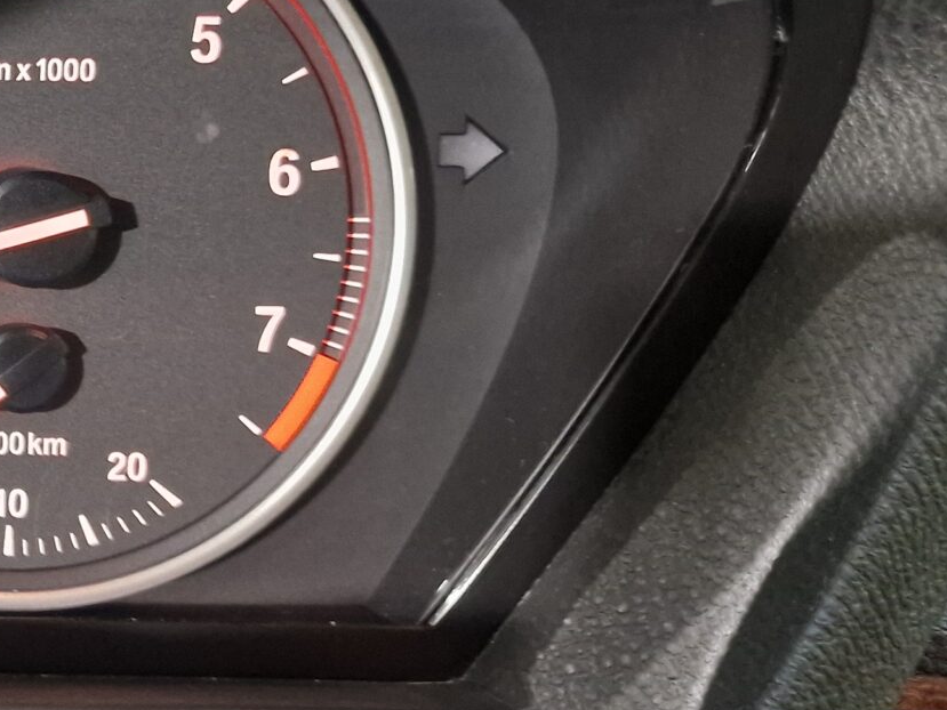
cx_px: -491
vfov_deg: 20.6
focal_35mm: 71
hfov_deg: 22.3
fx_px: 1943
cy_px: 210
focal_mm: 6.4
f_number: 1.8
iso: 500
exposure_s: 1/25
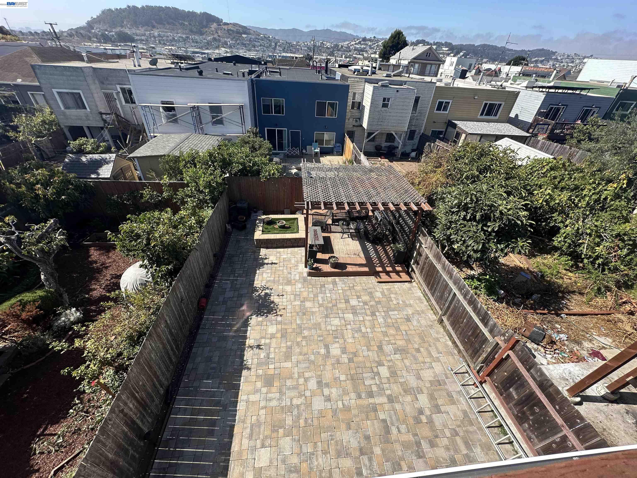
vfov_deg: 85.7
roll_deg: -4.4
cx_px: 318
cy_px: 239
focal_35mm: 14
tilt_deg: -34.8
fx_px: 258
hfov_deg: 102.1
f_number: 2.2
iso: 40
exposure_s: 1/1062
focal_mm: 2.22
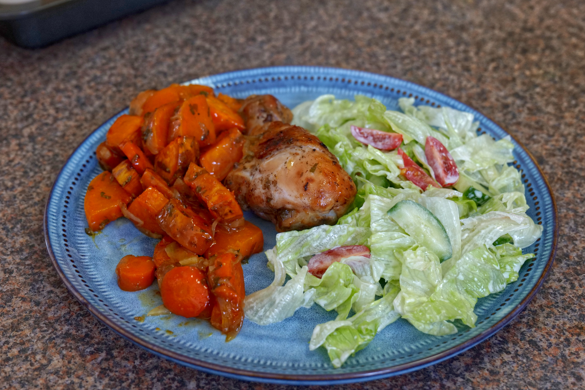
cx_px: 292
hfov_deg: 38.9
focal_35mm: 51
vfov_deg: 26.5
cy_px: 195
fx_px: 829
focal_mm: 51
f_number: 7.1
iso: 3200
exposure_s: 1/60
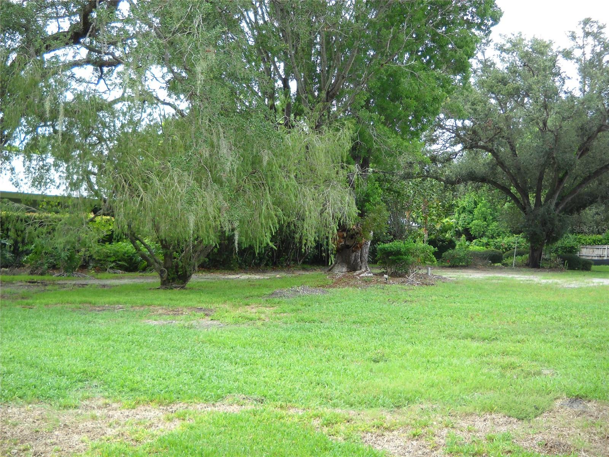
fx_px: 721
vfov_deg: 35.1
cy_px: 228
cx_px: 304
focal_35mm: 41
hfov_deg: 45.8
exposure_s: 1/135
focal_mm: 6.72
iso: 64
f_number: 3.1
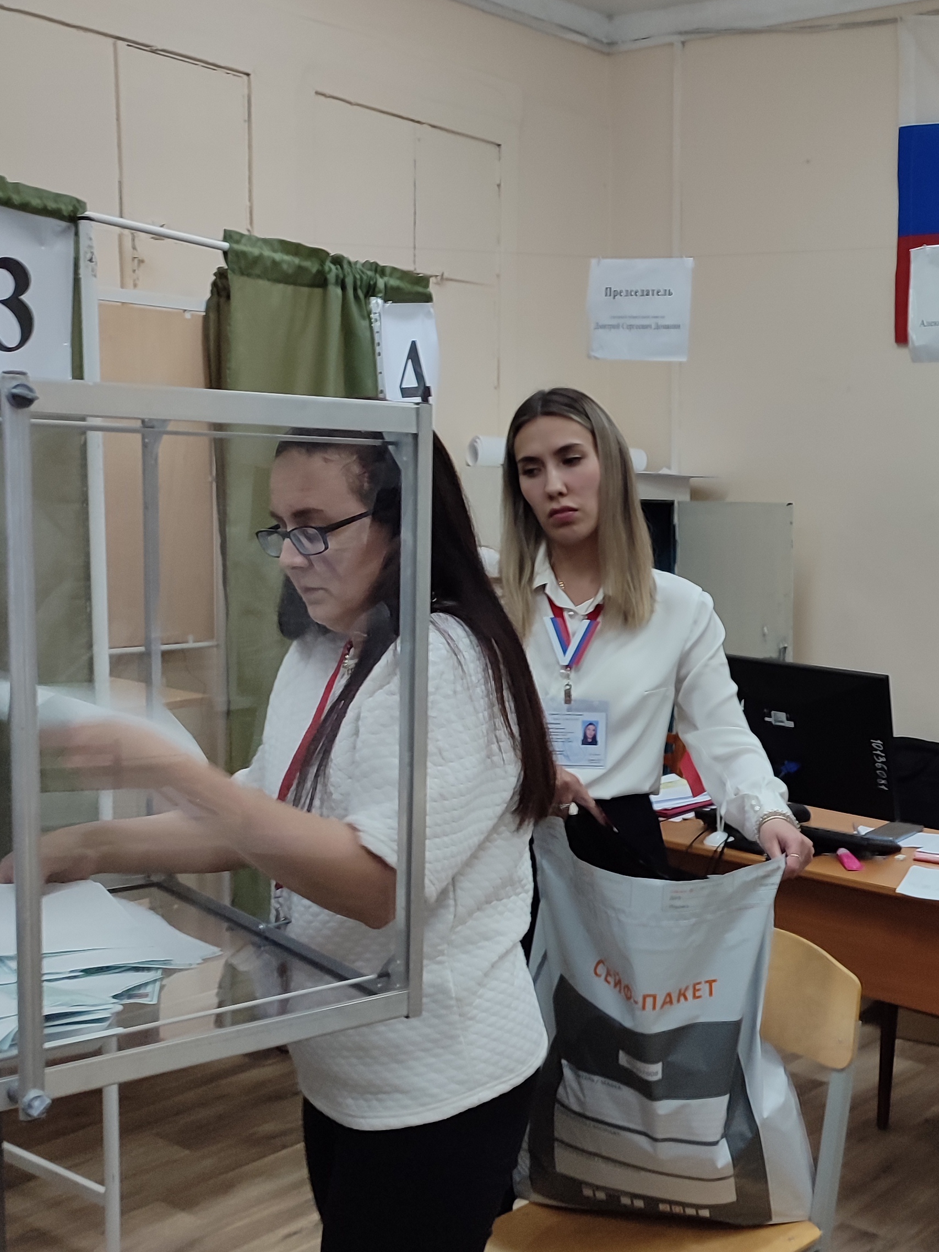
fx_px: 1591
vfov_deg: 42.9
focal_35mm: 44
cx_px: 764
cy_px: 695
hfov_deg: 31.9
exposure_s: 1/33
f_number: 1.9
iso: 123
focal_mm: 6.04
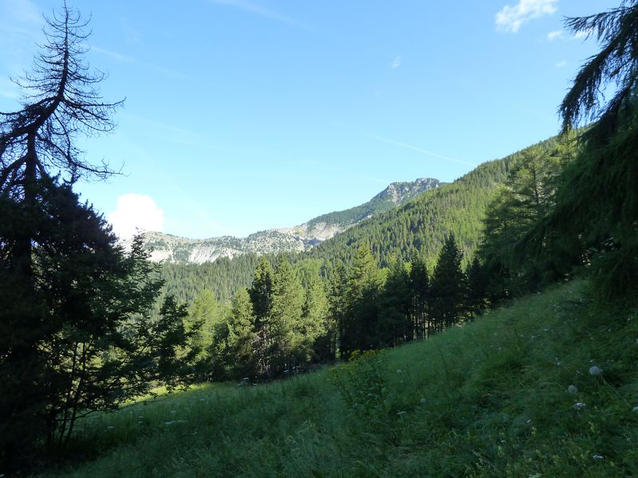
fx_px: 461
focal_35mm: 25
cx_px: 319
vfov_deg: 54.9
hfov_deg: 69.4
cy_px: 239
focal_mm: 4.1
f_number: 4
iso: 125
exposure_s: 1/250
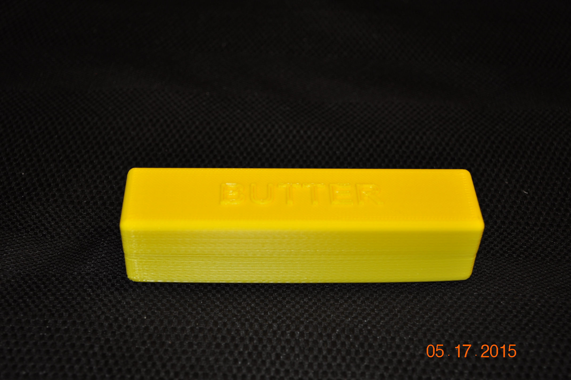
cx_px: 286
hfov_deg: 35.1
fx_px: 903
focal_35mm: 57
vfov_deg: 23.7
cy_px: 190
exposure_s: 1/60
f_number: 5
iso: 280
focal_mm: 38
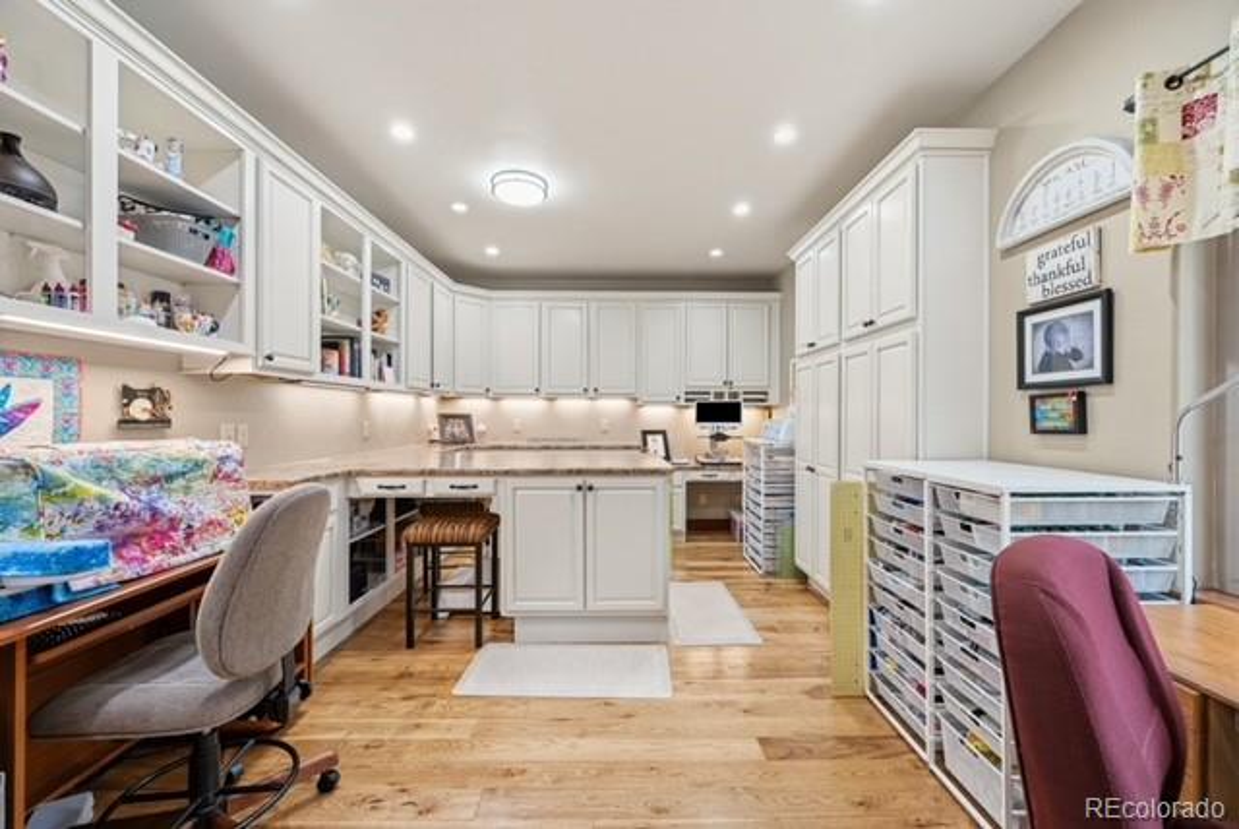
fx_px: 482
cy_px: 414
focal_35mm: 14
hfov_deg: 104.2
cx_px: 620
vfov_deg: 81.3
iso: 400
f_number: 8
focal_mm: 14
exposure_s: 1/5
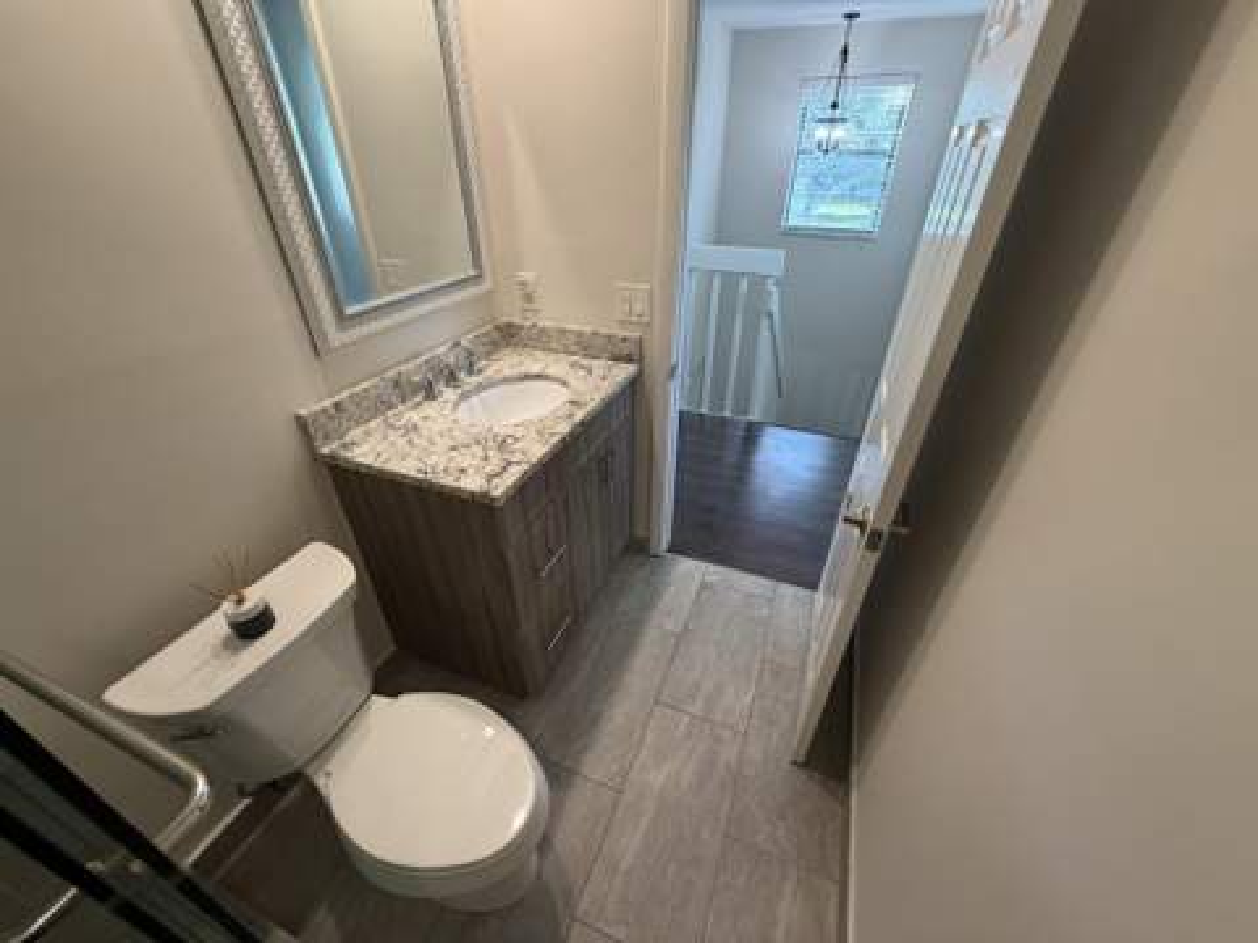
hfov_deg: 102.1
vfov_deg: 85.7
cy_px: 472
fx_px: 509
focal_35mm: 14
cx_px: 629
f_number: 2.2
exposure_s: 1/120
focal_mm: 2.22
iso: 200
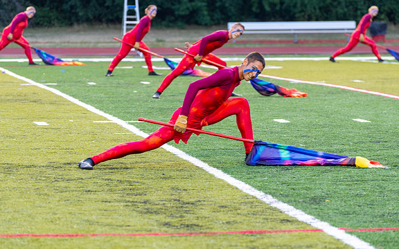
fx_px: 2273
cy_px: 130
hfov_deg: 10.0
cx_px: 219
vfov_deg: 6.3
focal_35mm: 209
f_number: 5
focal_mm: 180
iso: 1250
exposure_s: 1/200
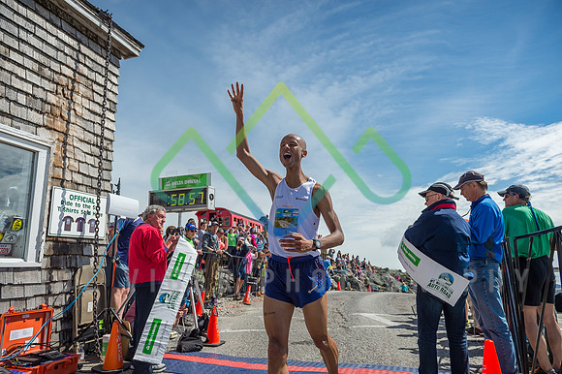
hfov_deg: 73.8
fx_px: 374
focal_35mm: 24
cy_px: 187
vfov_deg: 53.1
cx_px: 281
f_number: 5.6
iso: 640
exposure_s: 1/6400
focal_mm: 24
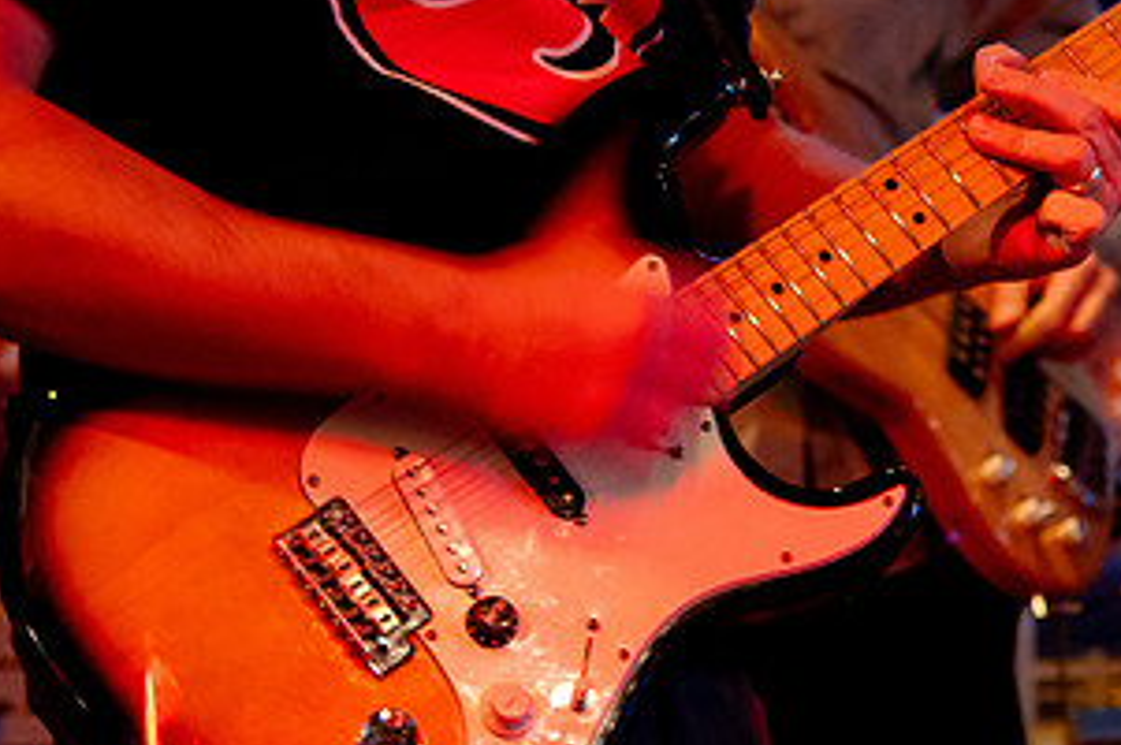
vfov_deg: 9.8
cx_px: 750
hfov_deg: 14.7
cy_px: 328
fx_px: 4324
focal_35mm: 139
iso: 6400
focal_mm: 58
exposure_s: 1/50
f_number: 4
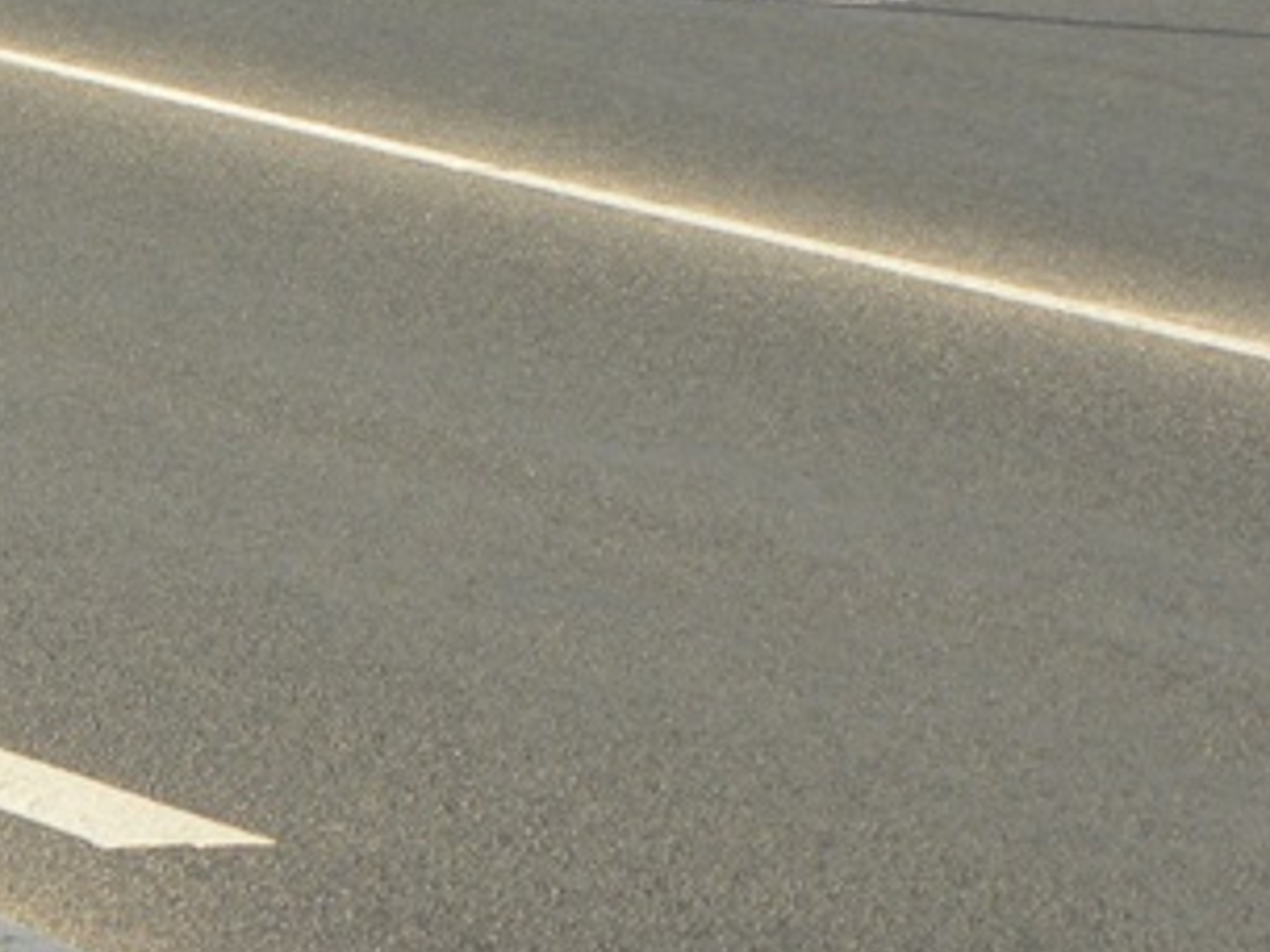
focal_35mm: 253
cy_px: -359
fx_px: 9282
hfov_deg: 7.7
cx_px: -318
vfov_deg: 5.8
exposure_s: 1/183
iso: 64
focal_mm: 13.4
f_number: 4.5
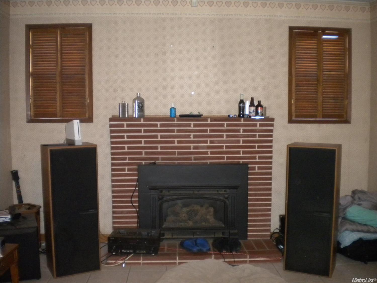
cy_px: 142
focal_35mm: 35
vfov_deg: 40.7
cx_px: 188
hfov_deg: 52.6
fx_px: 381
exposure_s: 1/30
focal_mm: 6.3
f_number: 3.1
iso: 400
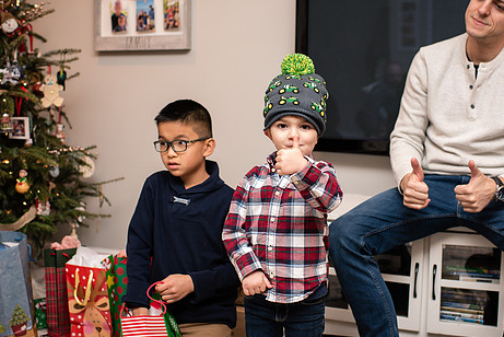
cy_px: 144
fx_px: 616
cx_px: 279
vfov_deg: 30.5
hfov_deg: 44.4
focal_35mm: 44
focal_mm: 35
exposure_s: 1/200
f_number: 2.8
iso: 400
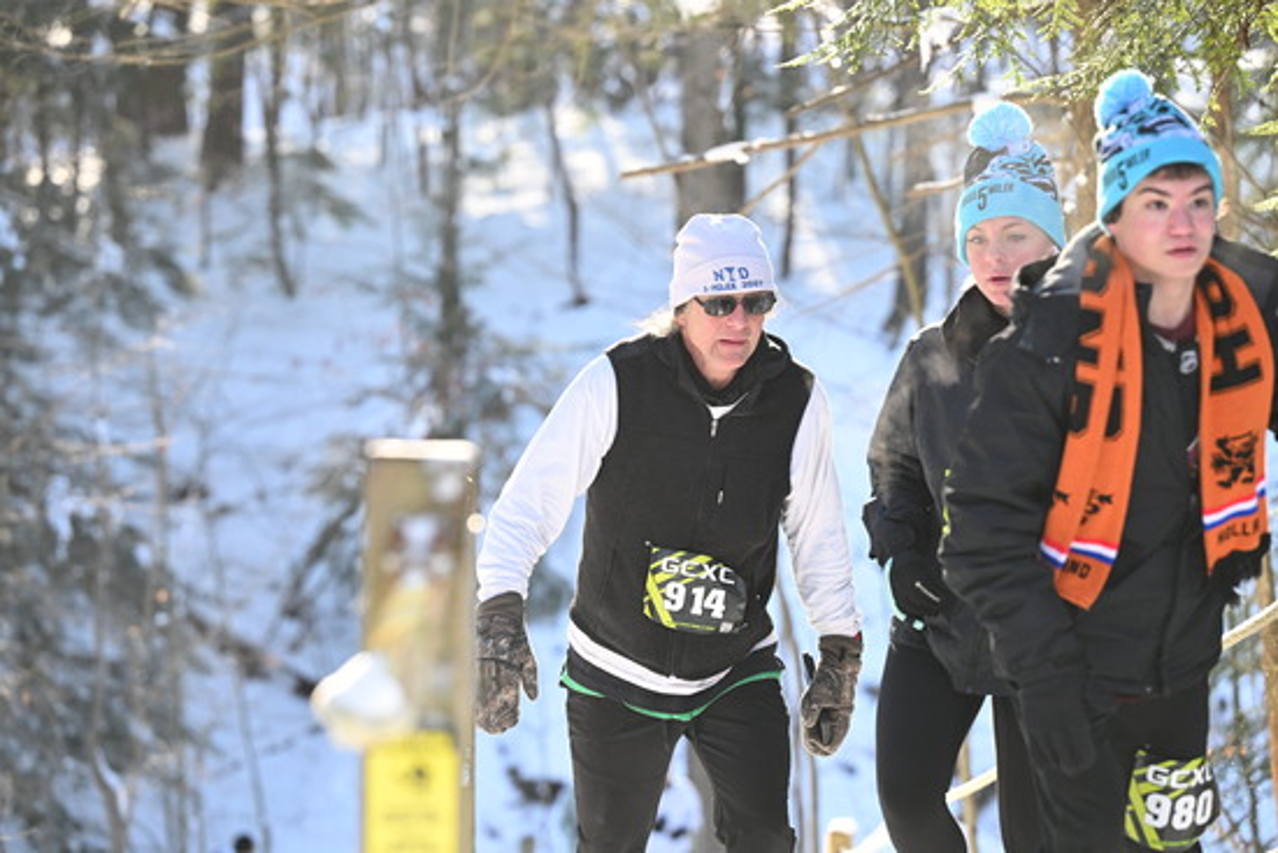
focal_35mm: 120
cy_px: 426
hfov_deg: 17.1
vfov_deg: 11.4
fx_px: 4261
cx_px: 639
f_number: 4
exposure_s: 1/2000
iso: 2800
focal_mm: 120
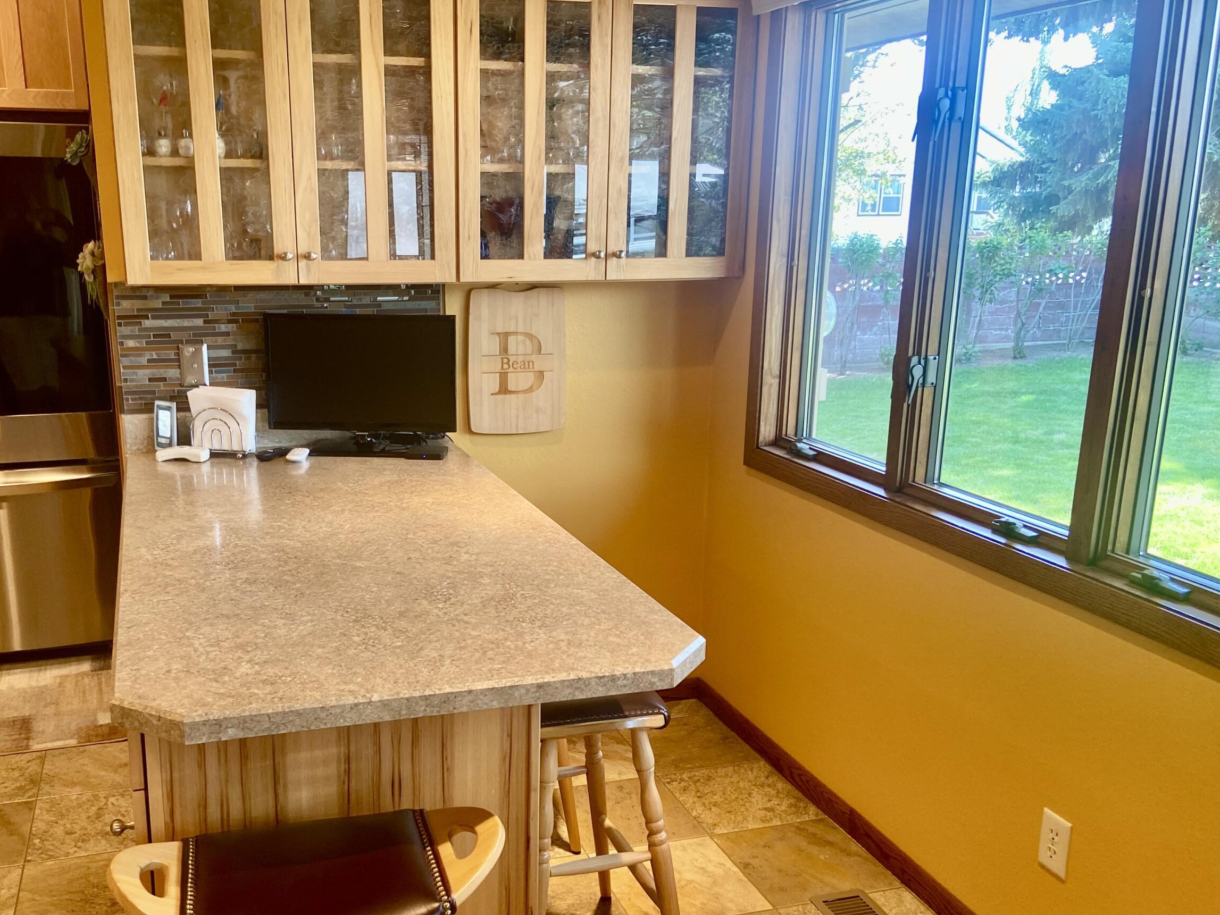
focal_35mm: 34
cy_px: 534
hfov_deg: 53.8
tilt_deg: -16.2
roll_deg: -0.5
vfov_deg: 41.7
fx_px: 1198
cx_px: 529
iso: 64
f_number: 1.8
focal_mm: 4.25
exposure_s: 1/60
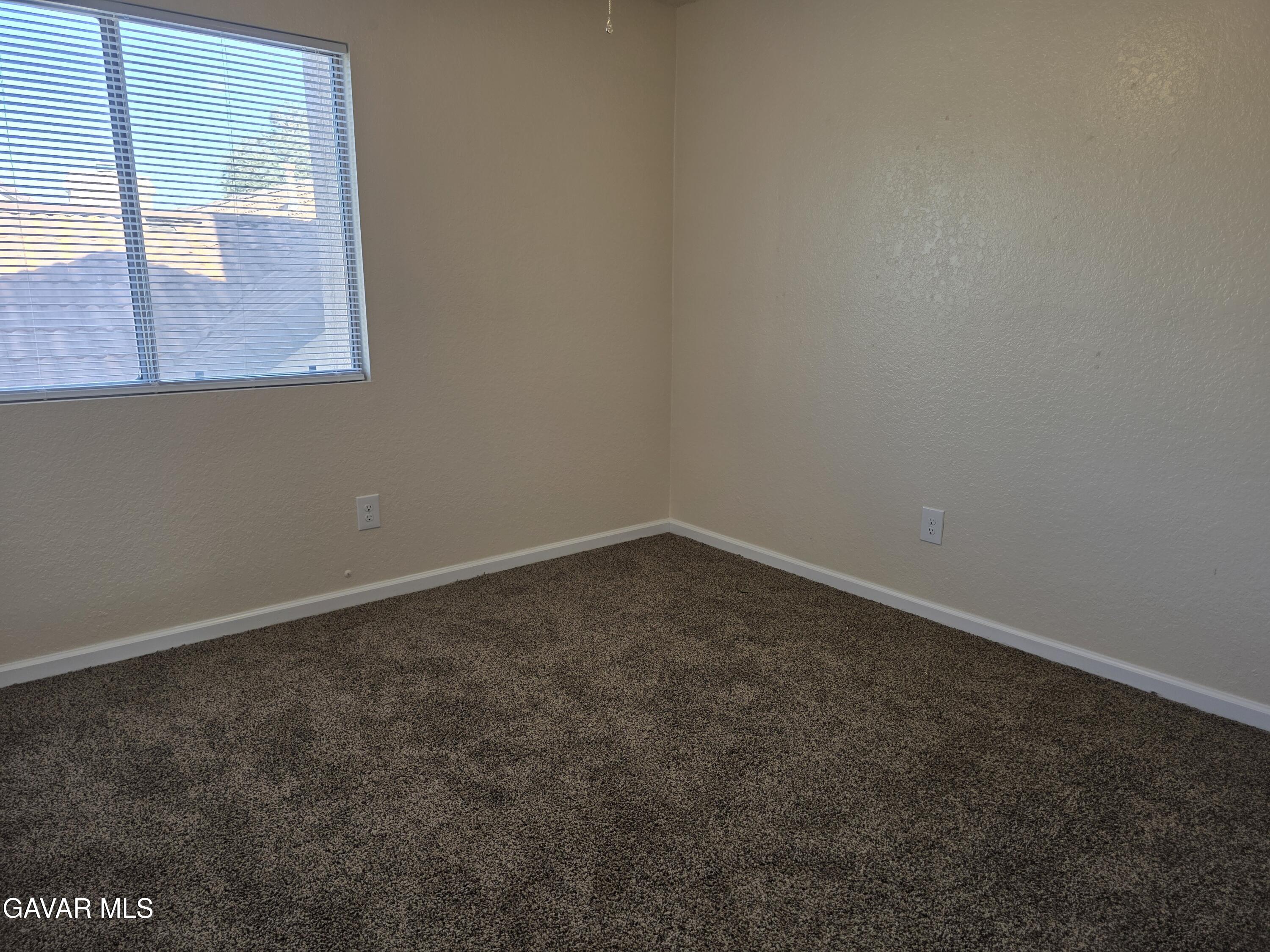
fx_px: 844
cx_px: 635
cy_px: 476
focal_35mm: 23
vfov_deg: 58.9
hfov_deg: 73.9
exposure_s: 1/120
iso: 80
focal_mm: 6.3
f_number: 1.7
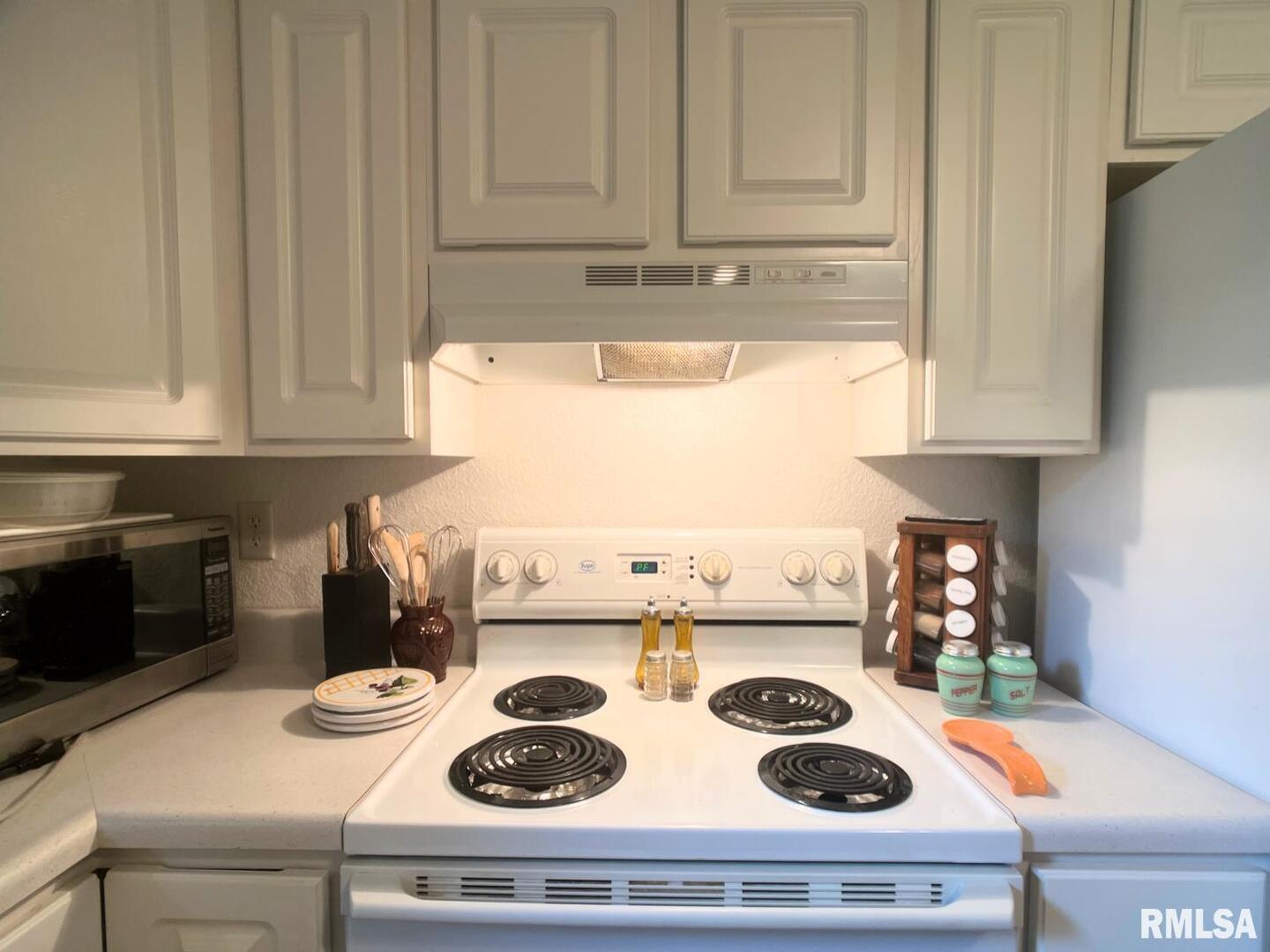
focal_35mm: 26
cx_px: 635
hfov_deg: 67.3
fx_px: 954
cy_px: 476
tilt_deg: -3.1
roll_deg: +2.6
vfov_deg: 53.1
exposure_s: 1/60
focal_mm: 5.7
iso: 100
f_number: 1.5
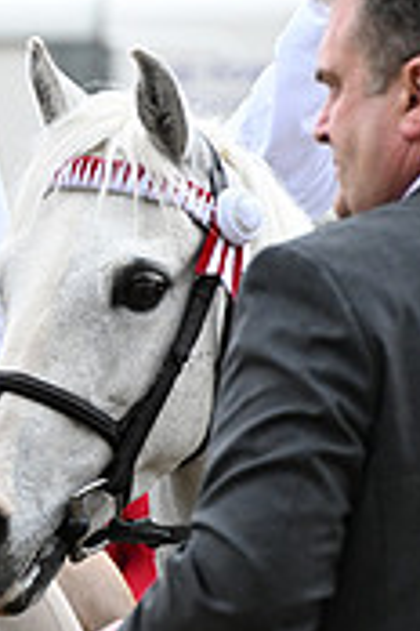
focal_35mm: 668
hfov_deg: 2.1
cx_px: -503
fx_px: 11689
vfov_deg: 3.1
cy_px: 245
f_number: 5.6
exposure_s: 1/1000
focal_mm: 200
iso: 2800
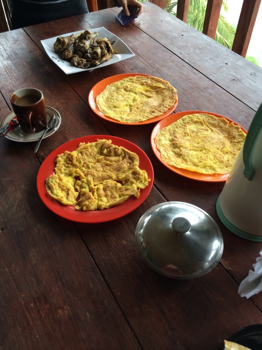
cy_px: 175
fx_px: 303
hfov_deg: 46.8
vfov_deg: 60.0
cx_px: 131
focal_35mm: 30
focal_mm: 4.12
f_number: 2.2
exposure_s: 1/30
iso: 40
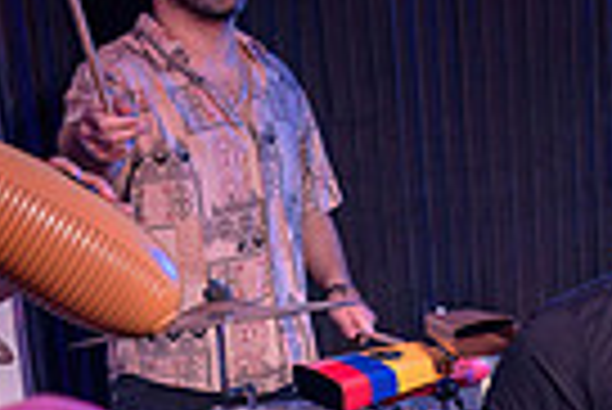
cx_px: 616
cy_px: 466
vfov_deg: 13.2
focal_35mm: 102
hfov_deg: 19.4
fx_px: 1736
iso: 400
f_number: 3.5
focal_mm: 24
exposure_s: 1/60
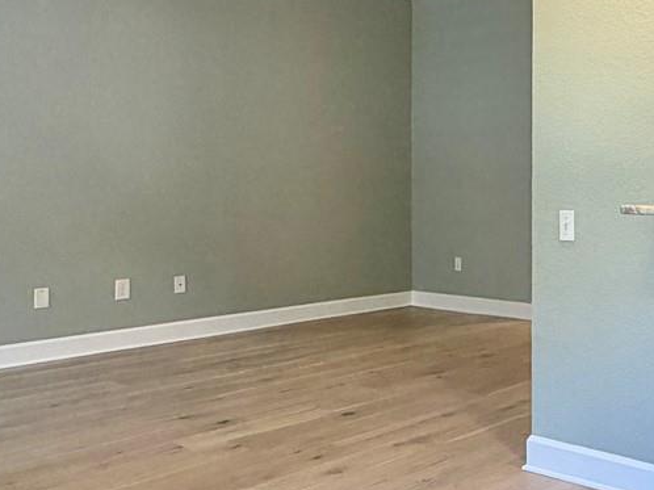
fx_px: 850
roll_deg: +0.3
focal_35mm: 45
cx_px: 615
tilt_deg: -0.2
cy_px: 168
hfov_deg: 38.5
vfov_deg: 31.9
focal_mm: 2.22
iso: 250
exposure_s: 1/120
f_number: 2.2
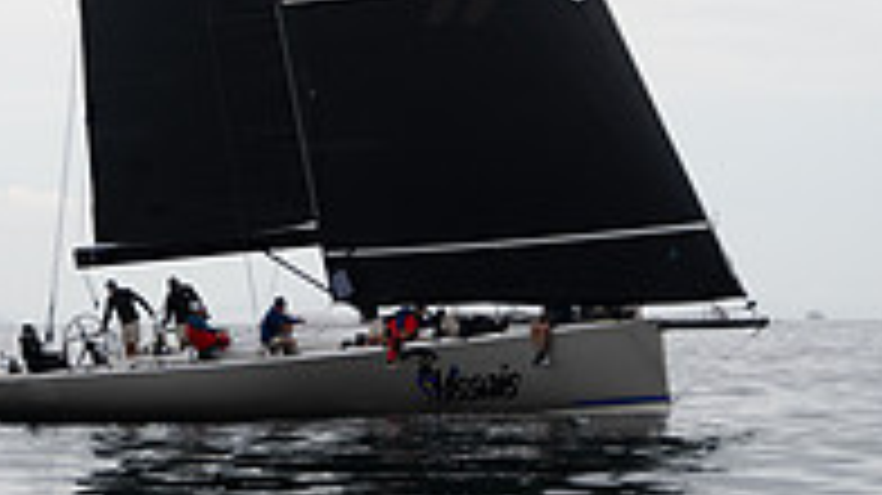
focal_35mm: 229
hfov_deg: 9.4
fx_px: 5353
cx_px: 324
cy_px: -302
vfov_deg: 5.2
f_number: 6.3
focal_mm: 95
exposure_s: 1/2500
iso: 800
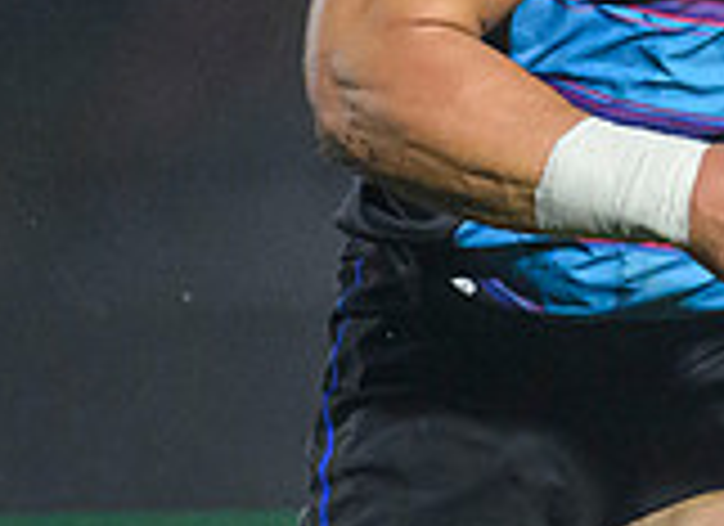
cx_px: 1377
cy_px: 383
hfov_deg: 0.8
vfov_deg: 0.6
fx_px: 49351
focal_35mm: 2386
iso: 8000
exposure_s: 1/3200
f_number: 3.2
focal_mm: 400
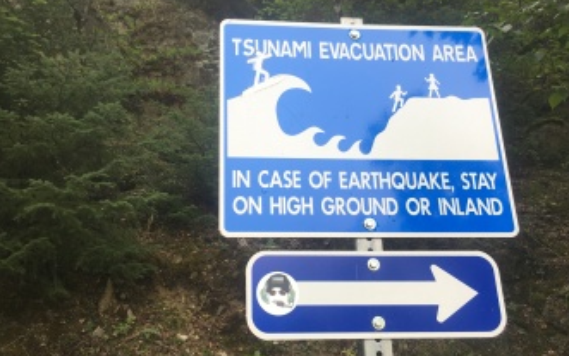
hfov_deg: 56.7
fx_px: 527
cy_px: 189
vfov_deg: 37.3
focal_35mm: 34
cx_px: 270
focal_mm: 4.15
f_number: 2.2
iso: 25
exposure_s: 1/188
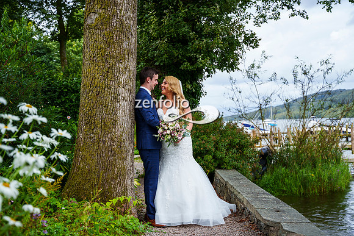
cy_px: 118
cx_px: 177
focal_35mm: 47
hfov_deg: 41.9
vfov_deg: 28.7
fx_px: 462
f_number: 3.2
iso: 200
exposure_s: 1/1600
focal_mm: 47
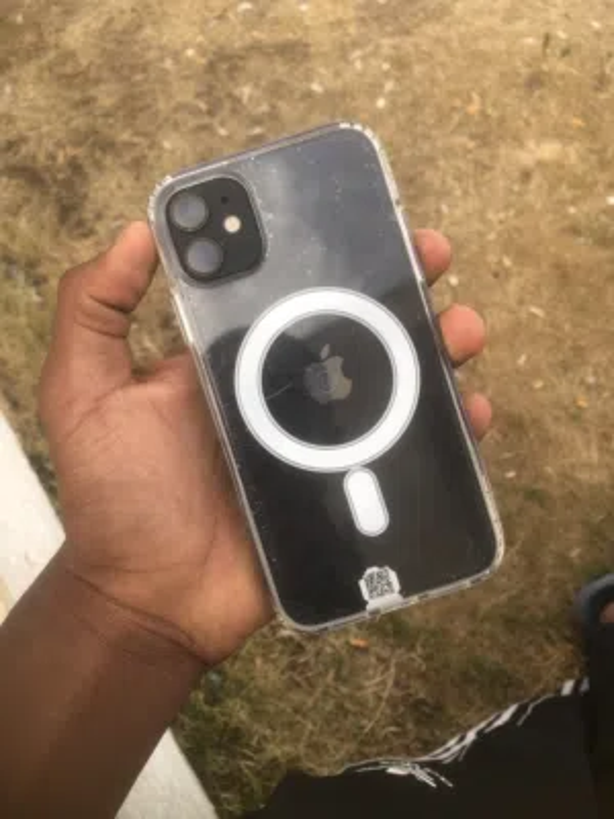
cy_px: 410
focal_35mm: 28
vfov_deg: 63.4
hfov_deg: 49.7
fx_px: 662
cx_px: 307
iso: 20
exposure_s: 1/225
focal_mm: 3.99
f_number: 1.8
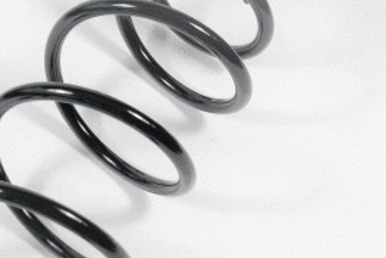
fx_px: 1052
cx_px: 89
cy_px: 183
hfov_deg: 20.6
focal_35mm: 98
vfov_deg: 14.0
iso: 200
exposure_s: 1/50
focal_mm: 29
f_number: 4
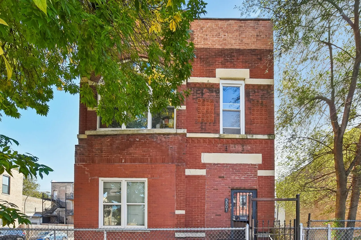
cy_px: 120
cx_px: 180
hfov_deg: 100.4
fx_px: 150
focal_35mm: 15
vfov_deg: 77.3
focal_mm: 10
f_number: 8
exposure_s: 1/250
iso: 400
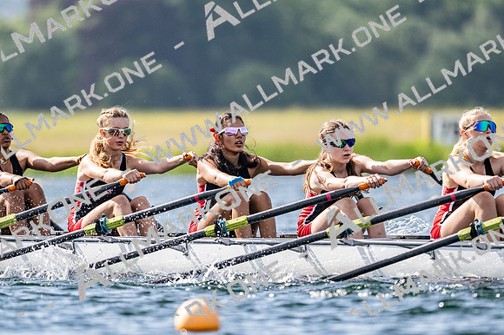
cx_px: 252
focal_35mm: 600
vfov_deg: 2.3
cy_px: 168
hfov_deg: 3.4
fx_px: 8395
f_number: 4.5
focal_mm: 400
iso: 280
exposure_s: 1/2500
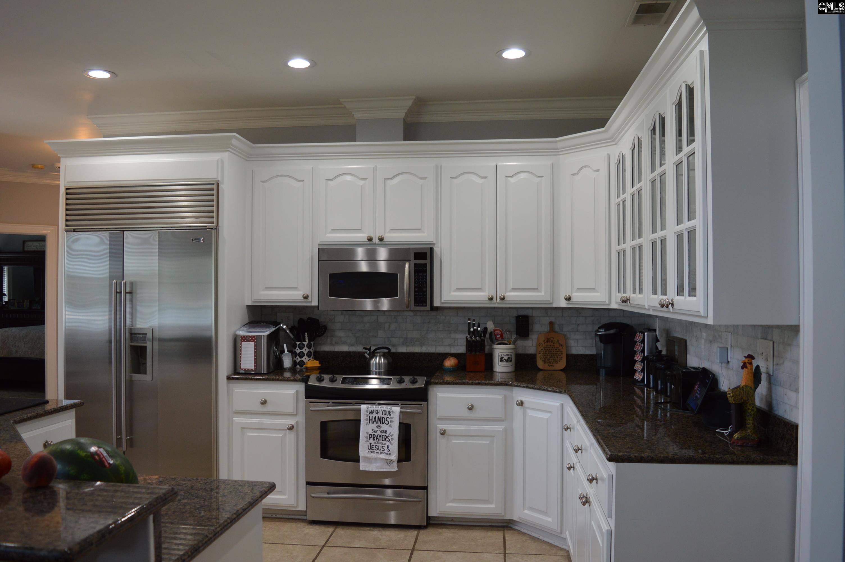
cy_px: 281
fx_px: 633
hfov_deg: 67.4
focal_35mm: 27
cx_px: 422
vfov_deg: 47.8
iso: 400
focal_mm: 18
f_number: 4.5
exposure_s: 1/80
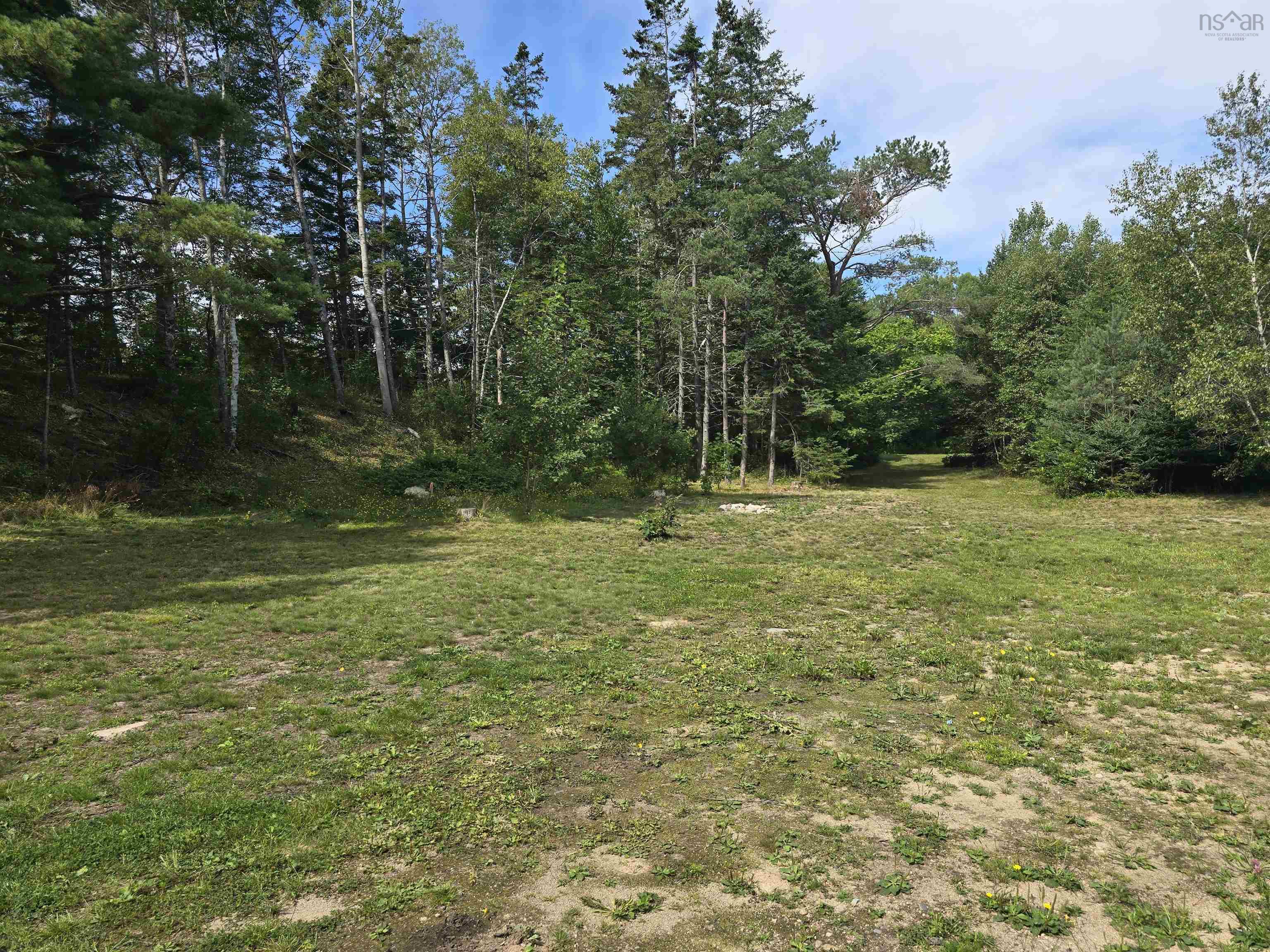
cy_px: 476
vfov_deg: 58.9
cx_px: 635
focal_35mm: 23
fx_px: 844
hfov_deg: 73.9
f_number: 1.7
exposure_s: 1/554
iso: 12
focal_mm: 6.3
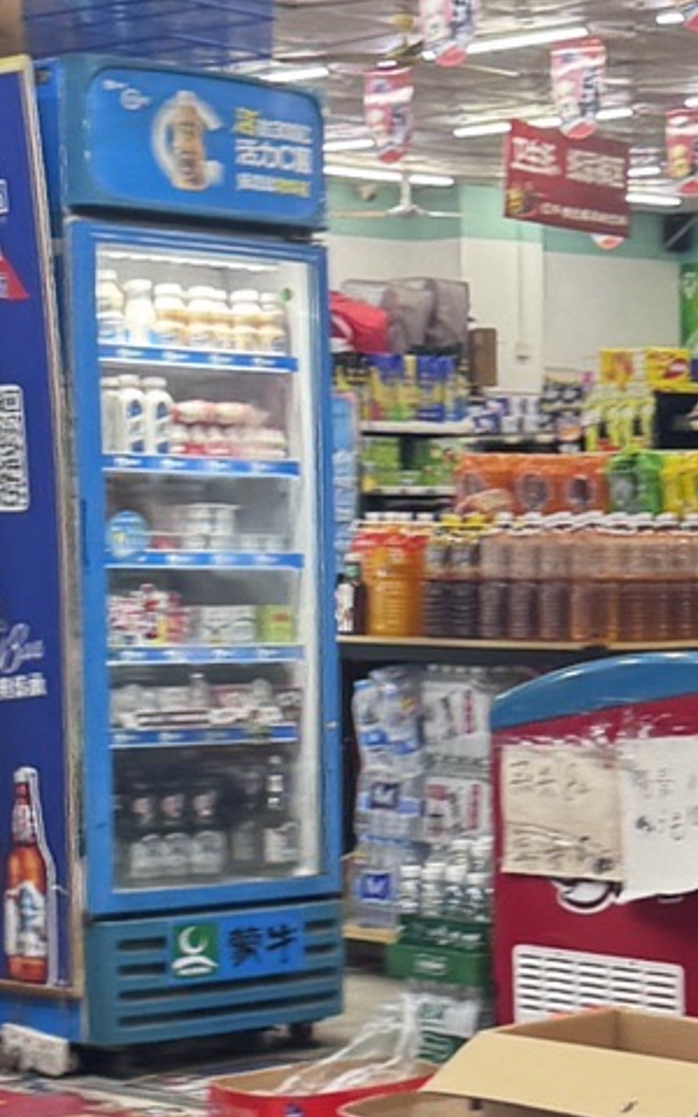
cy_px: 796
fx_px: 3226
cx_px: 824
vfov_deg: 19.5
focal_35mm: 106
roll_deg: -1.7
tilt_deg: -0.9
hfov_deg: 12.1
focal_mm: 6.76
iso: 160
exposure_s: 1/50
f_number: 1.78
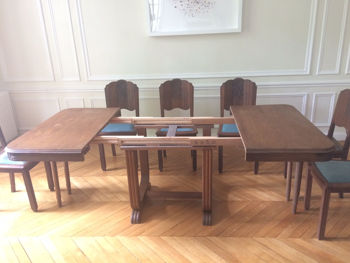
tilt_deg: -20.1
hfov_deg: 61.7
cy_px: 132
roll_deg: +2.0
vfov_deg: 48.2
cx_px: 175
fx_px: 293
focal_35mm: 29
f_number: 2.2
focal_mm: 4.15
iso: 200
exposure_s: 1/33
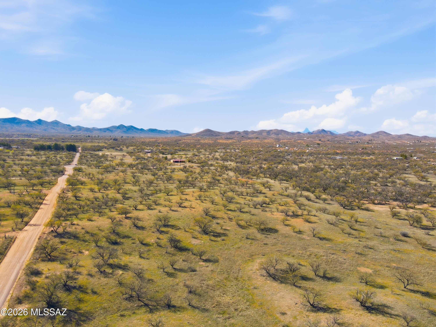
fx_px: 302
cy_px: 164
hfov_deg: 71.6
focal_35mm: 24
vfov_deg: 56.8
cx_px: 218
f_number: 2.8
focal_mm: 4.5
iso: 100
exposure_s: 1/640
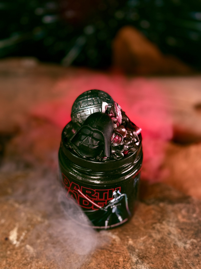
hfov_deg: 30.3
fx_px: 372
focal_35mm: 48
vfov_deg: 39.7
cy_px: 134
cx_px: 100
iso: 125
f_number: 1.78
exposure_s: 1/60
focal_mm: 6.76
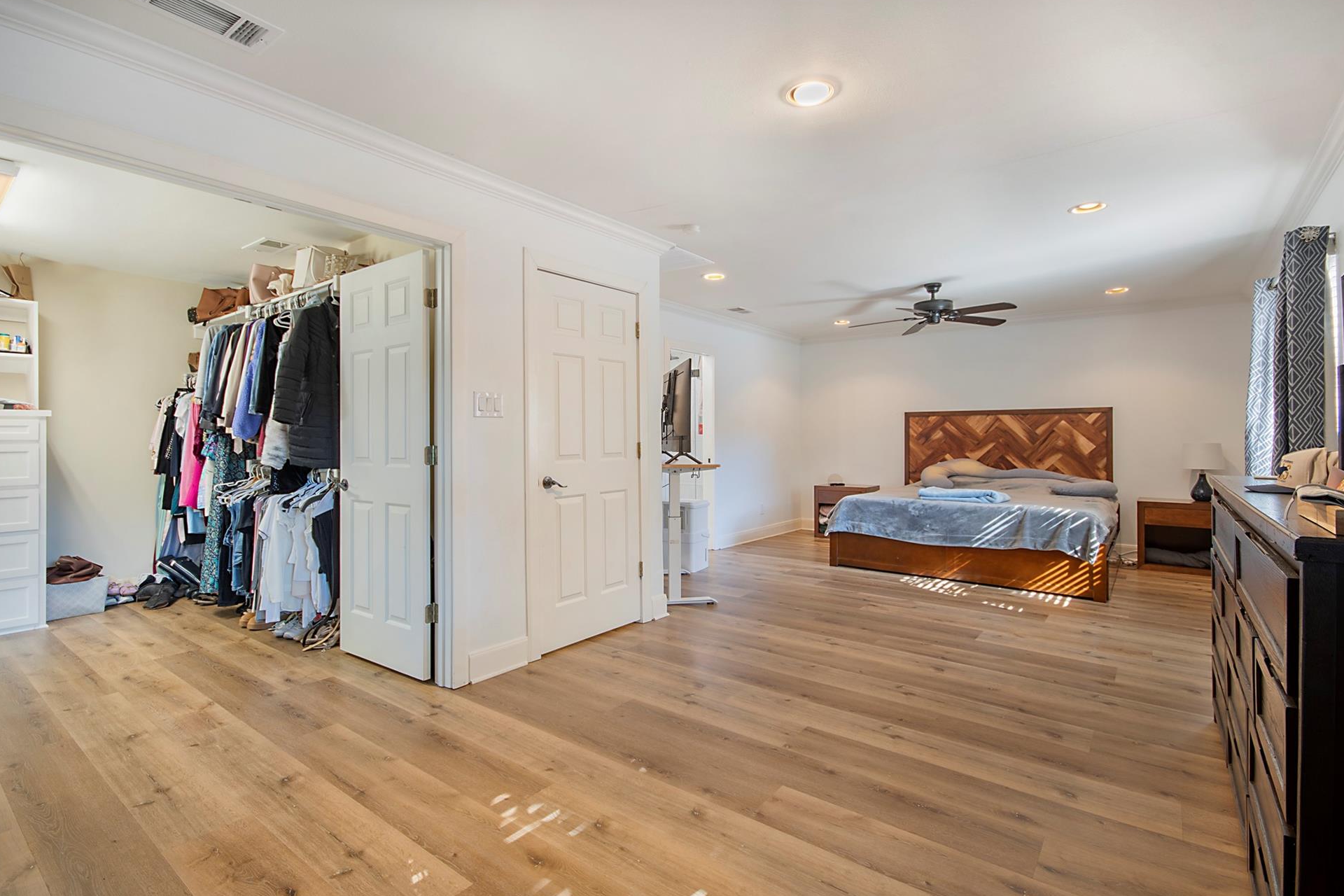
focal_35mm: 16
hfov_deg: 96.7
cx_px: 645
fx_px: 597
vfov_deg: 73.7
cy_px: 434
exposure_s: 1/20
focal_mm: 10
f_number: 8
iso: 100
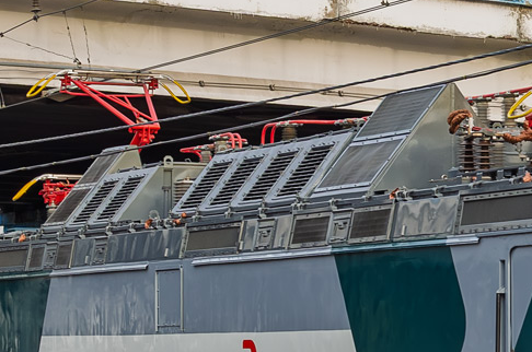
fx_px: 2596
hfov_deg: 11.5
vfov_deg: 7.7
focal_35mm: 176
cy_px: 337
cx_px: 567
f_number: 7.1
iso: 320
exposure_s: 1/200
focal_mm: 38
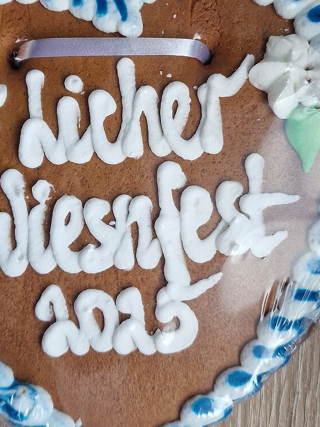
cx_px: 120
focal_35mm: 49
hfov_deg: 29.6
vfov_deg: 38.7
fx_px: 604
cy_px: 164
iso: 50
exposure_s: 1/180
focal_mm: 6.4
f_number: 1.8
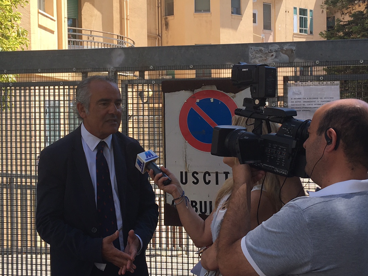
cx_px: 188
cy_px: 118
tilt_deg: -1.1
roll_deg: -1.2
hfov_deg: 34.9
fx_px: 585
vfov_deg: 26.5
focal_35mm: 55
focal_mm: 4.15
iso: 25
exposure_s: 1/574
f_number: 2.2
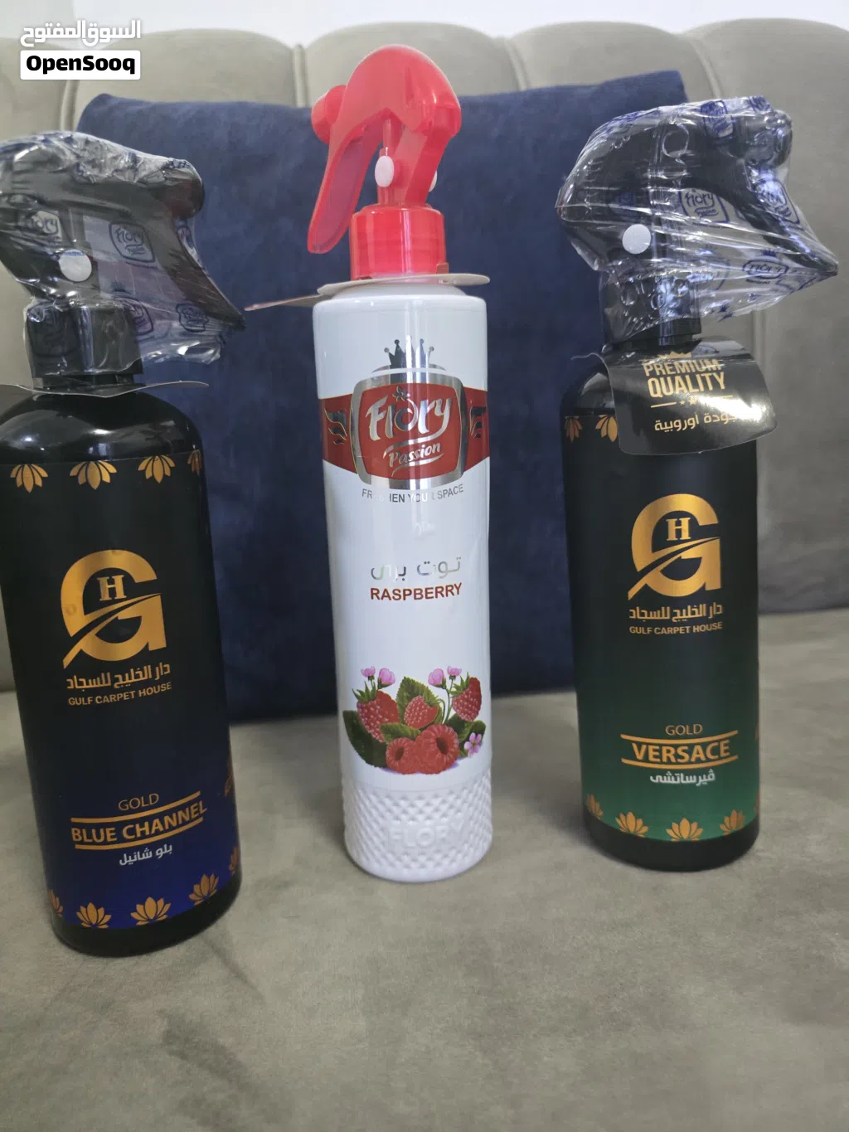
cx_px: 424
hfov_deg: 58.9
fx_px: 752
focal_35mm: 23
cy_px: 566
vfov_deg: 73.9
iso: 1600
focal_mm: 6.3
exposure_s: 1/100
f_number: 1.7
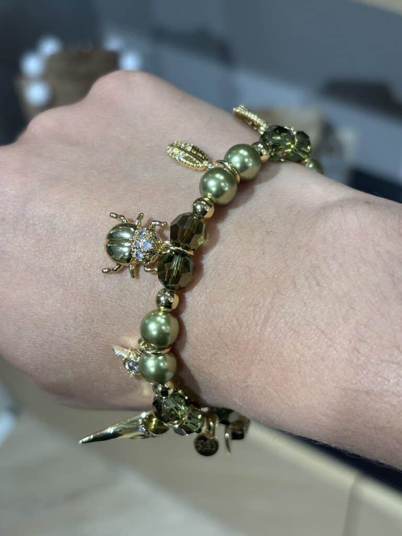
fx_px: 805
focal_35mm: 52
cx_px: 201
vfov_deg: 36.8
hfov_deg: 28.0
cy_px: 268
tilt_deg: -53.0
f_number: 1.6
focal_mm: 5.96
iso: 50
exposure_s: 1/100
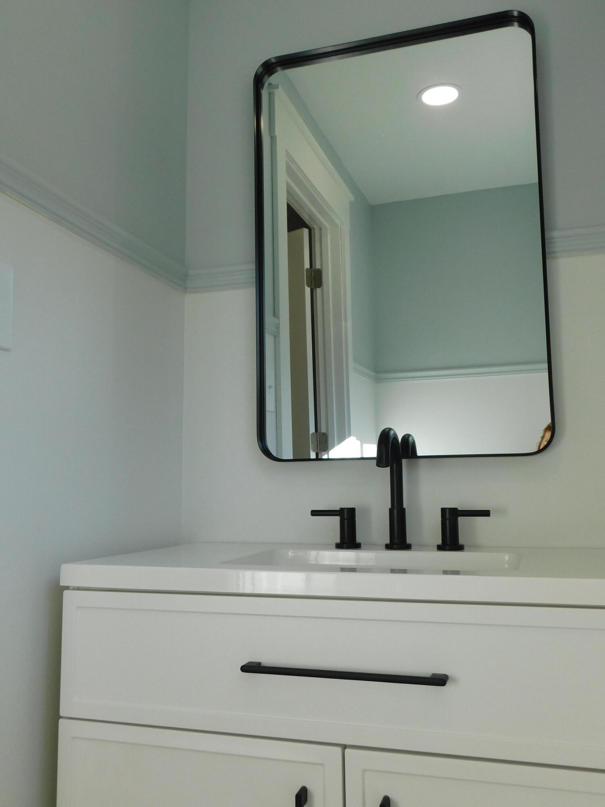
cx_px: 302
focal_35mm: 30
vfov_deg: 60.0
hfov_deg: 46.8
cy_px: 404
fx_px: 699
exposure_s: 1/250
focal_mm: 5.3
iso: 125
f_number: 3.2
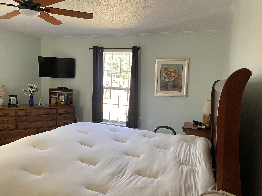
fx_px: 197
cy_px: 98
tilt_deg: -6.5
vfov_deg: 53.1
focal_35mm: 26
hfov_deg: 67.3
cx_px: 131
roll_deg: -2.6
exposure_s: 1/94
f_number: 1.8
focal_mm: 4.25
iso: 125
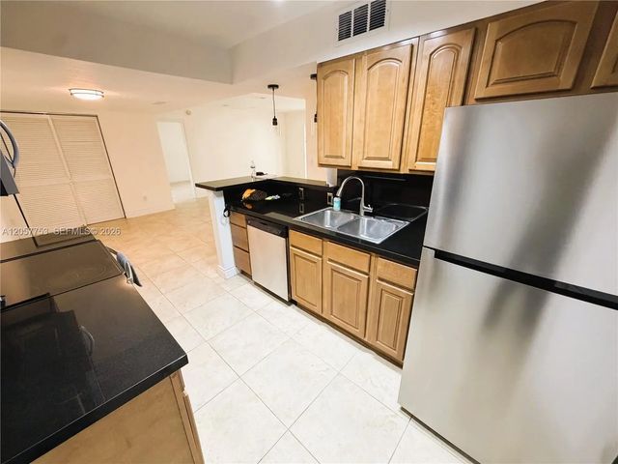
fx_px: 250
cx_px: 309
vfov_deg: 85.7
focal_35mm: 14
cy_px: 232
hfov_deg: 102.1
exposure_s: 1/120
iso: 320
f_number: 2.2
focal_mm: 2.22
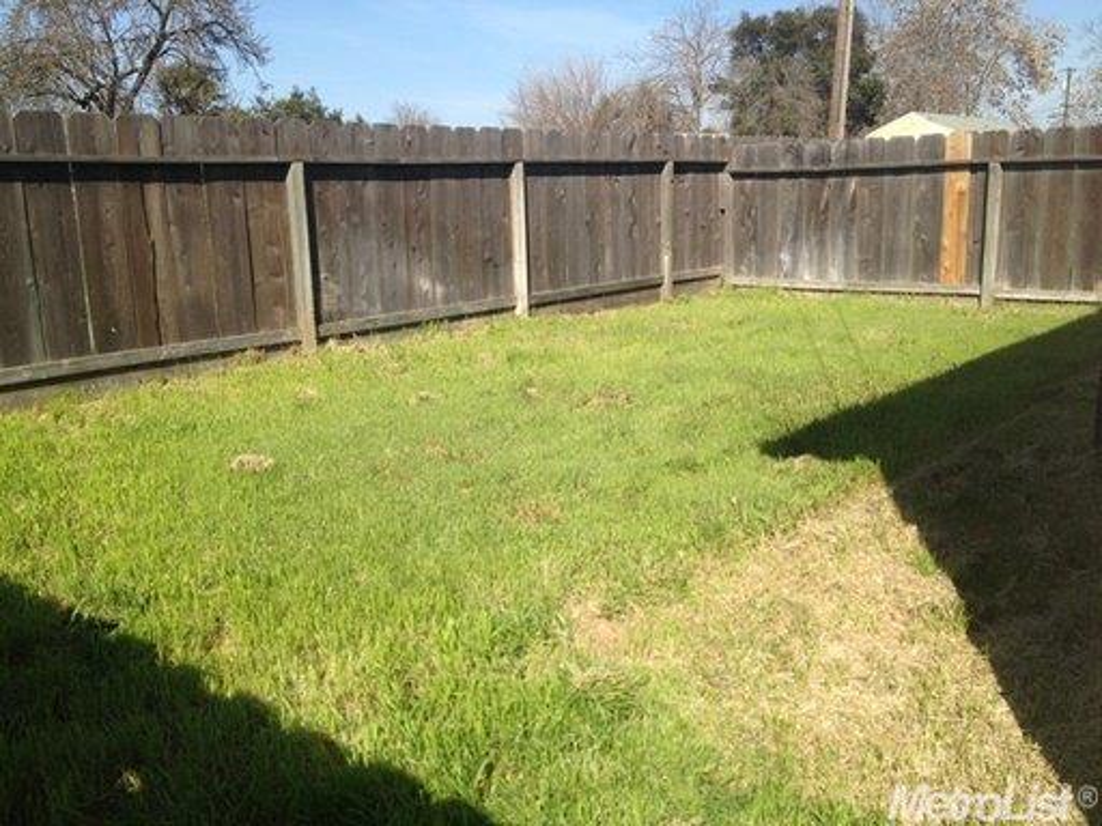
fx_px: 1114
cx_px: 551
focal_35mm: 35
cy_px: 413
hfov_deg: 52.6
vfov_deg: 40.7
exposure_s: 1/1534
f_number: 2.4
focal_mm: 4.28
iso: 50
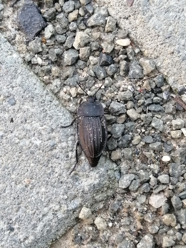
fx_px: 473
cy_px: 124
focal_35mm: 66
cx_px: 93
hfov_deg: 22.3
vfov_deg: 29.4
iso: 250
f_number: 1.8
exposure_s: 1/33.3
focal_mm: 3.95
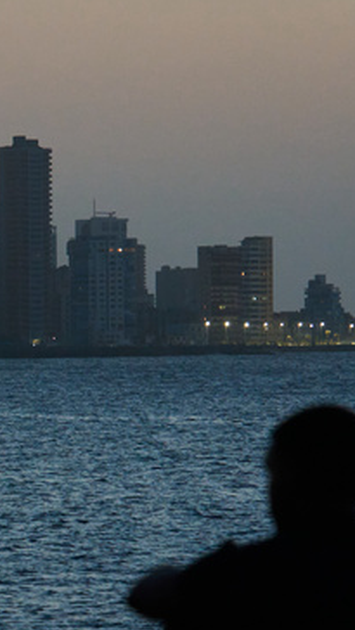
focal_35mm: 330
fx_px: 5517
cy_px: 478
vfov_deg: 6.5
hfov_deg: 3.7
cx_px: -216
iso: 4000
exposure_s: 1/13
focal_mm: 112
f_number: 4.5
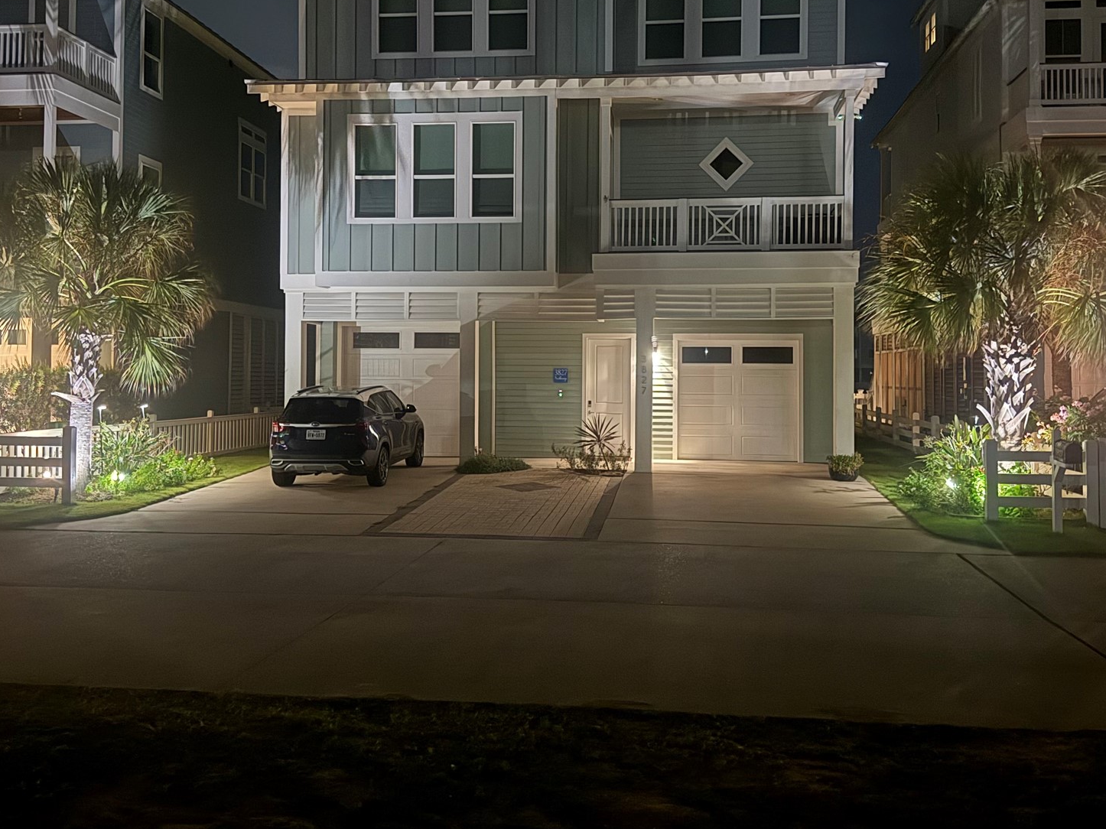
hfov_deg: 54.0
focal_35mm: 34
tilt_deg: +2.4
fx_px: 1086
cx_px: 561
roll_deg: -0.9
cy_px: 343
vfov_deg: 41.6
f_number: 1.78
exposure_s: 1/9
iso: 2500
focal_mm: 6.76
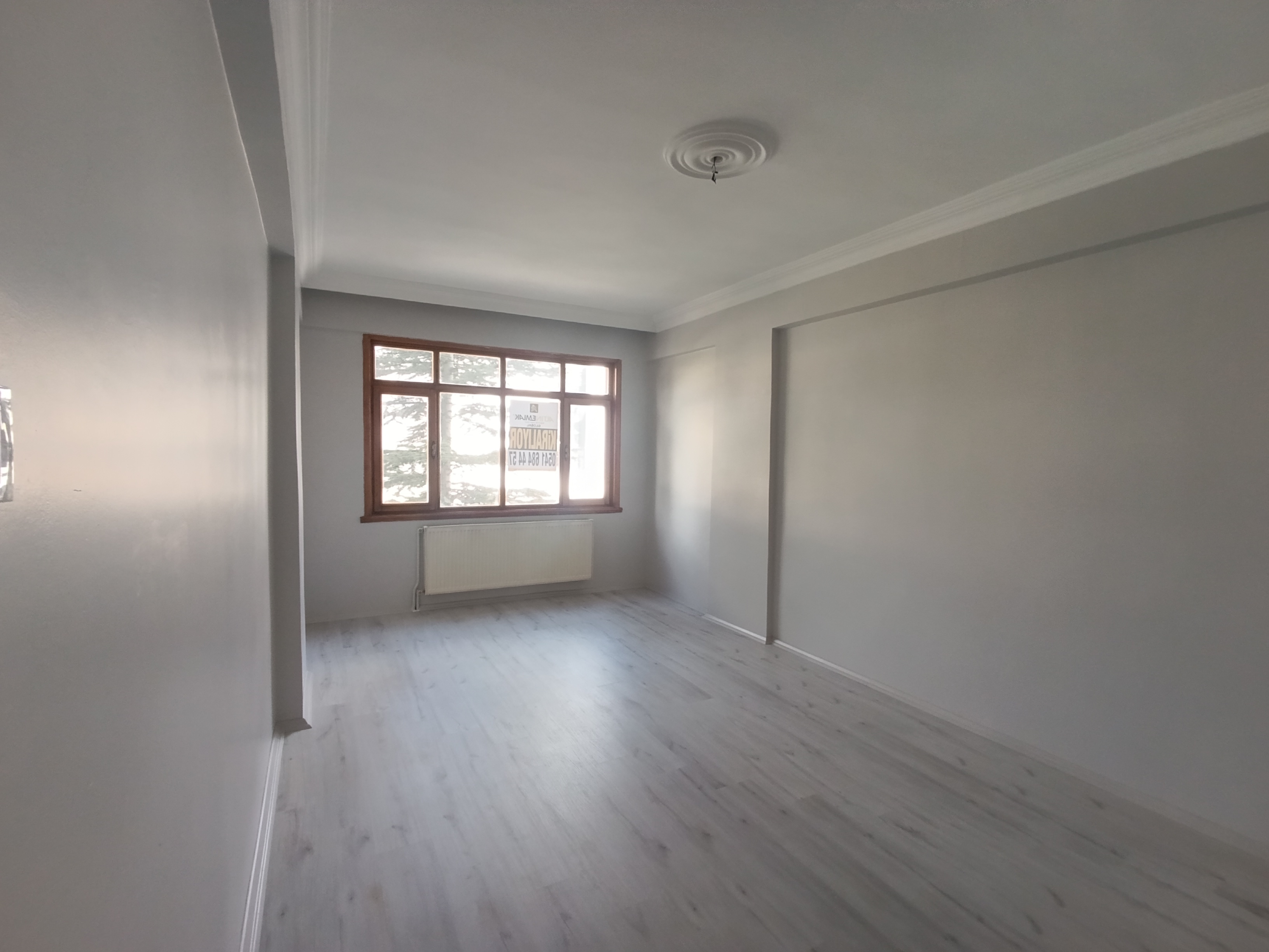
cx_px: 634
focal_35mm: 16
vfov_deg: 78.1
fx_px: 587
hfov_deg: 94.5
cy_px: 476
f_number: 2.2
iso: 200
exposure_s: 1/100
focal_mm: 1.65
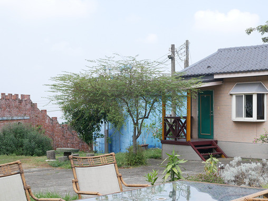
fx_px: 457
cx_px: 217
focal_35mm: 59
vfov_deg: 24.7
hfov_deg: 31.8
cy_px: 138
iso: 200
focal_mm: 15
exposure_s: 1/500
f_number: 4
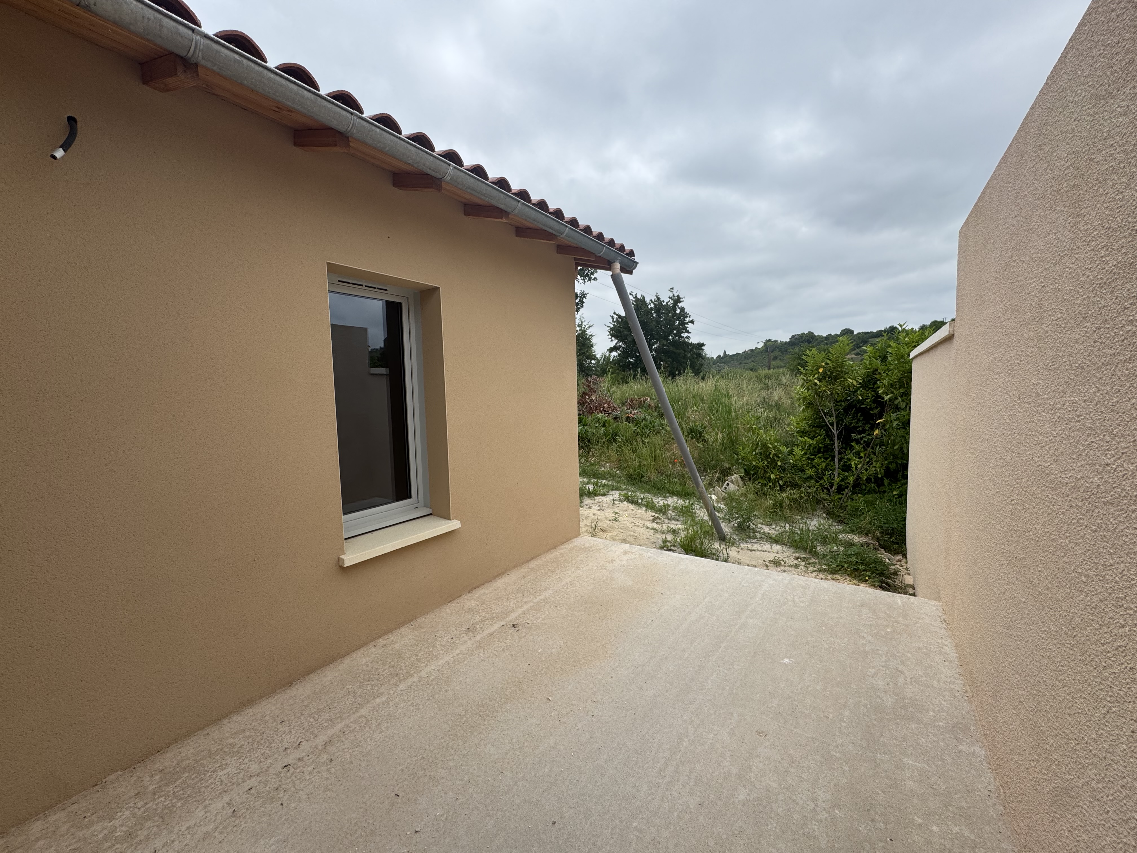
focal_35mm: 14
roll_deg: +1.9
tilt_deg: -4.0
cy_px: 426
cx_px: 568
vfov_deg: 85.7
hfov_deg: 102.1
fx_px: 460
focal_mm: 2.22
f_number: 2.2
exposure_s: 1/1506
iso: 50
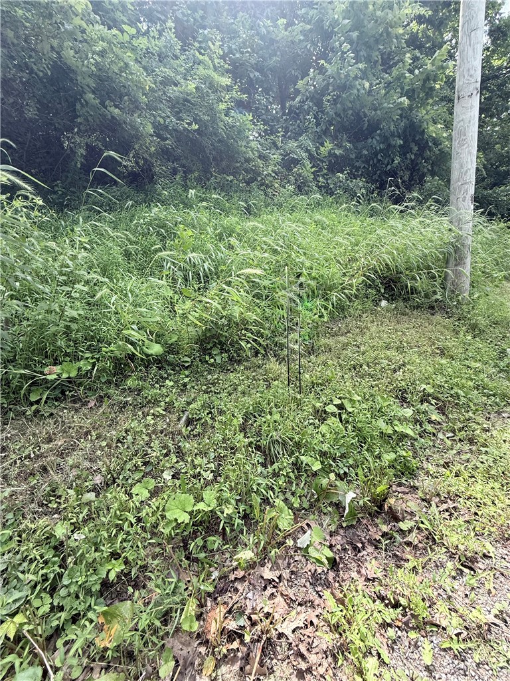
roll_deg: +1.9
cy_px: 340
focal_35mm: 14
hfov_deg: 85.7
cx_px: 255
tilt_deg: -9.2
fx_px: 275
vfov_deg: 102.1
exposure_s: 1/290
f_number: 2.2
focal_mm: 2.22
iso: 50
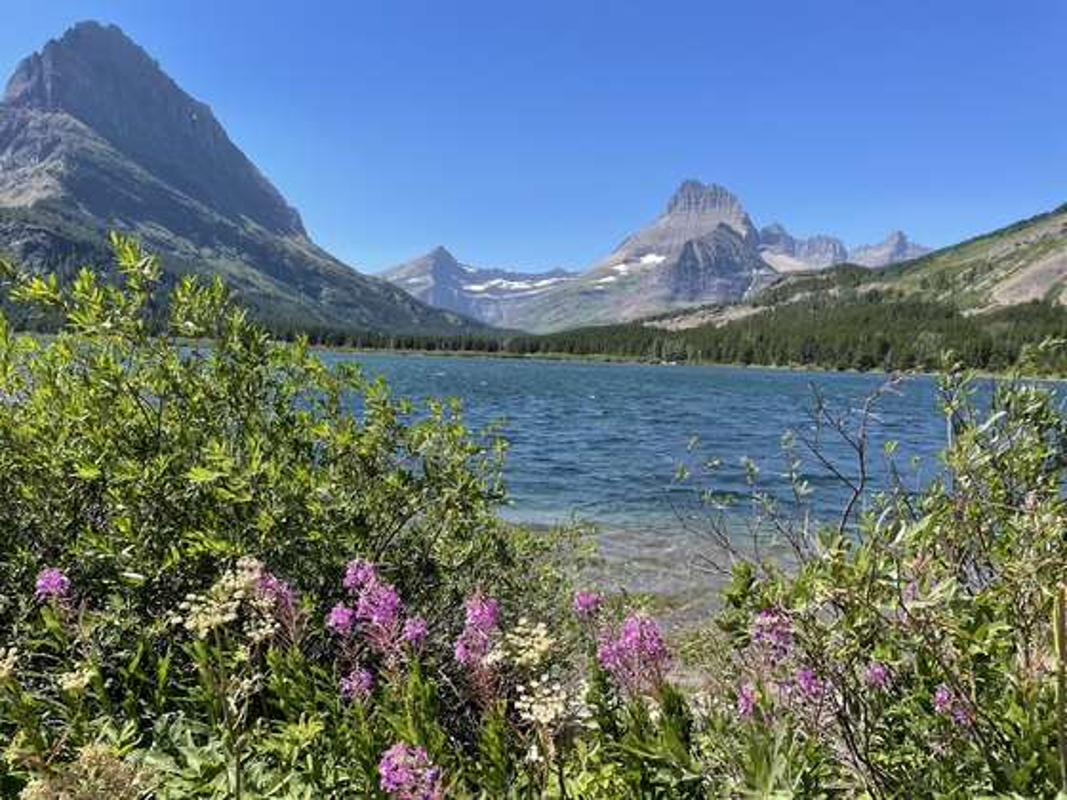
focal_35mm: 26
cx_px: 534
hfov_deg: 67.3
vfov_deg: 53.1
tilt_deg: -0.3
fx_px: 801
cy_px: 400
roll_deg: -1.6
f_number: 1.6
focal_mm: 4.2
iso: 32
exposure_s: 1/2053
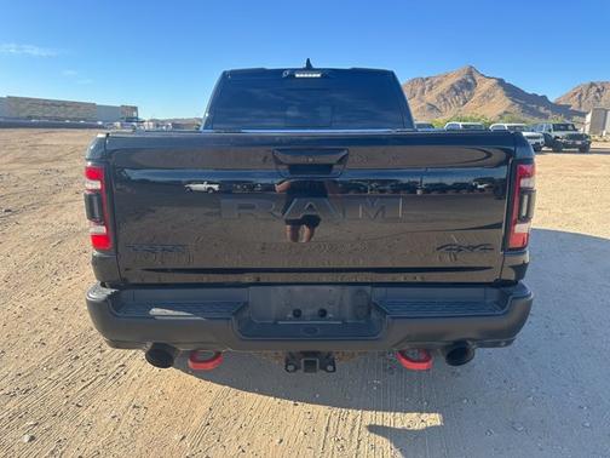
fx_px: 423
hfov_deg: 71.6
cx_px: 305
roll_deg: -2.0
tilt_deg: -11.7
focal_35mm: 24
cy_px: 229
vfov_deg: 56.8
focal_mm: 6.86
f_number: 1.78
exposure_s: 1/1453
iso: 80
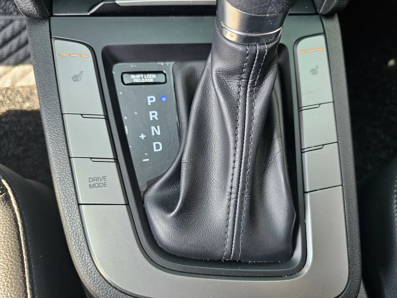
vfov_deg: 58.9
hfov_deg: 73.9
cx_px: 198
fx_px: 264
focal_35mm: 23
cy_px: 149
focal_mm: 6.3
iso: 200
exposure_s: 1/120
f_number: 1.7
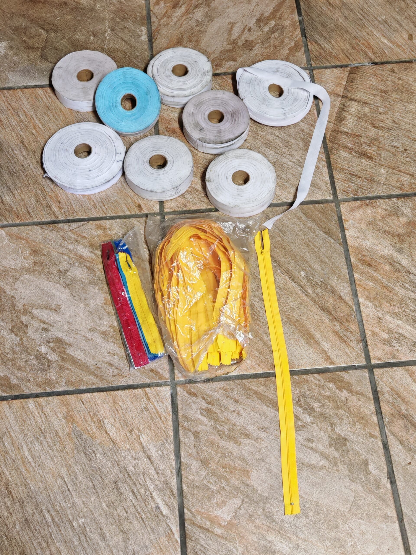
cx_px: 208
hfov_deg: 33.6
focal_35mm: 43
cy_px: 278
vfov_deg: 43.9
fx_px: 689
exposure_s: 1/33
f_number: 1.9
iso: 800
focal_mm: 6.67
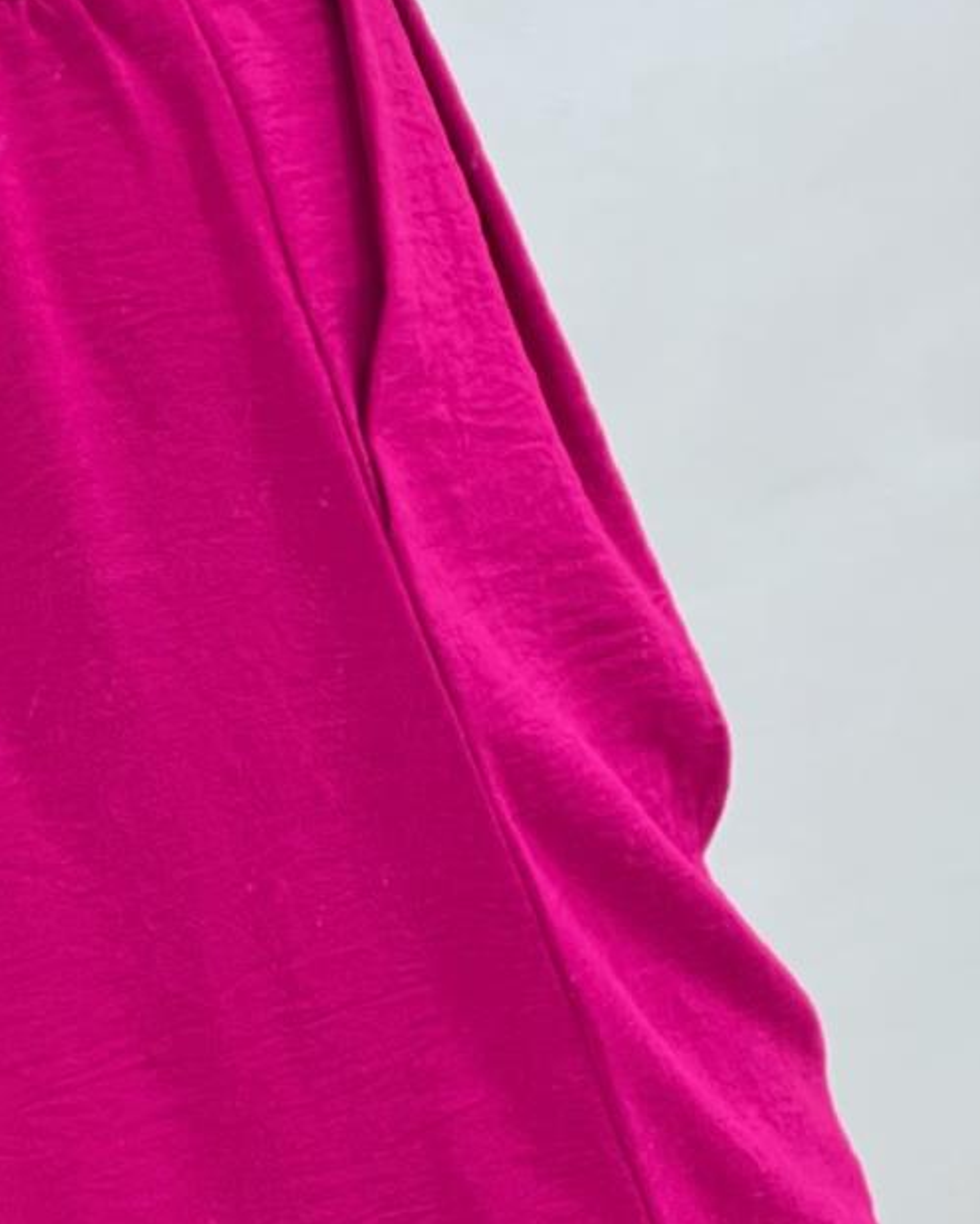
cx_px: 6
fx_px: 5869
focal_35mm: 162
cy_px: 678
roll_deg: -1.0
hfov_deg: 9.5
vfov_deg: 11.9
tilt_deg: -39.0
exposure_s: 1/50
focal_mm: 9
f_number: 2.8
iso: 640
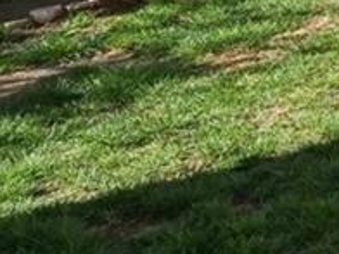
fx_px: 1077
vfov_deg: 11.5
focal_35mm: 110
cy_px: -327
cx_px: 1188
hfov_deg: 9.6
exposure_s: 1/400
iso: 400
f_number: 10
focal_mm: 14
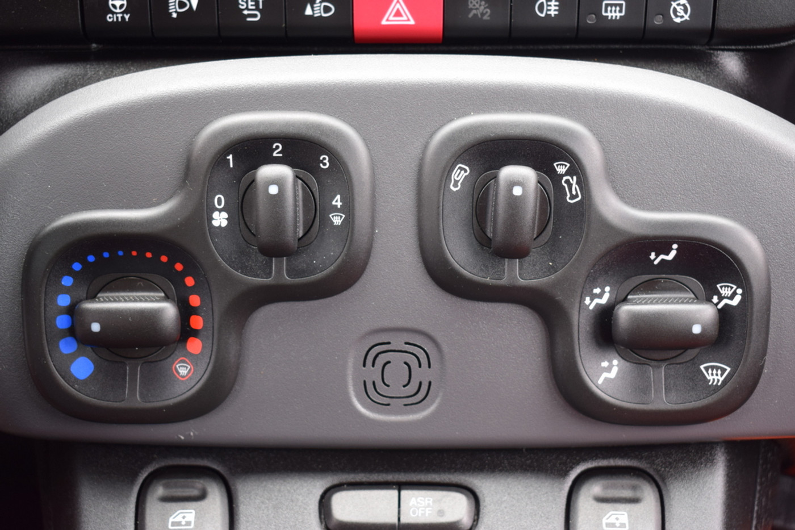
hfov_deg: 37.9
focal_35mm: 52
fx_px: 1159
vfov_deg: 25.7
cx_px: 398
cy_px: 265
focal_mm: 35
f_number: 4.5
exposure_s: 1/60
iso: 400
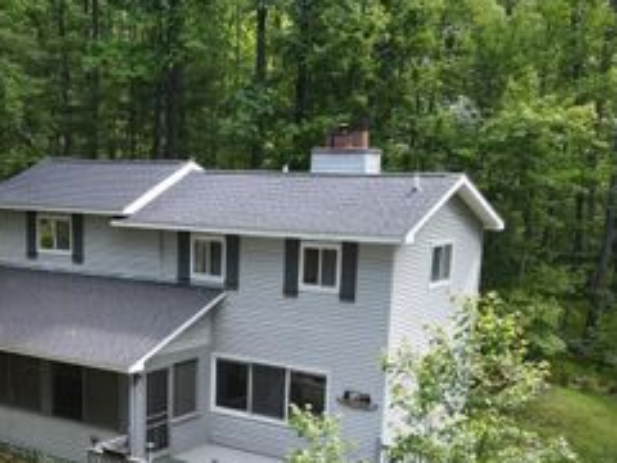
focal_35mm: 50
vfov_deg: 28.4
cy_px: 385
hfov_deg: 37.5
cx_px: 180
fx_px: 891
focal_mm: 4.5
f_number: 2.8
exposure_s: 1/50
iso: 100
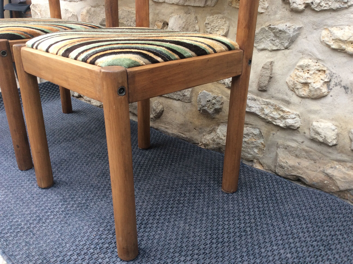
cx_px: 176
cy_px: 132
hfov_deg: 56.9
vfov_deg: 44.1
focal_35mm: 32
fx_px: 326
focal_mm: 3.3
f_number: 2.4
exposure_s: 1/33
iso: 32
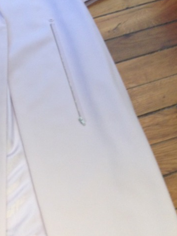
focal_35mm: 88
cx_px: -9
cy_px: 141
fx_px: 600
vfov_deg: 22.2
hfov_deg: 16.4
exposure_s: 1/20
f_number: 2.4
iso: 80
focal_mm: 4.28
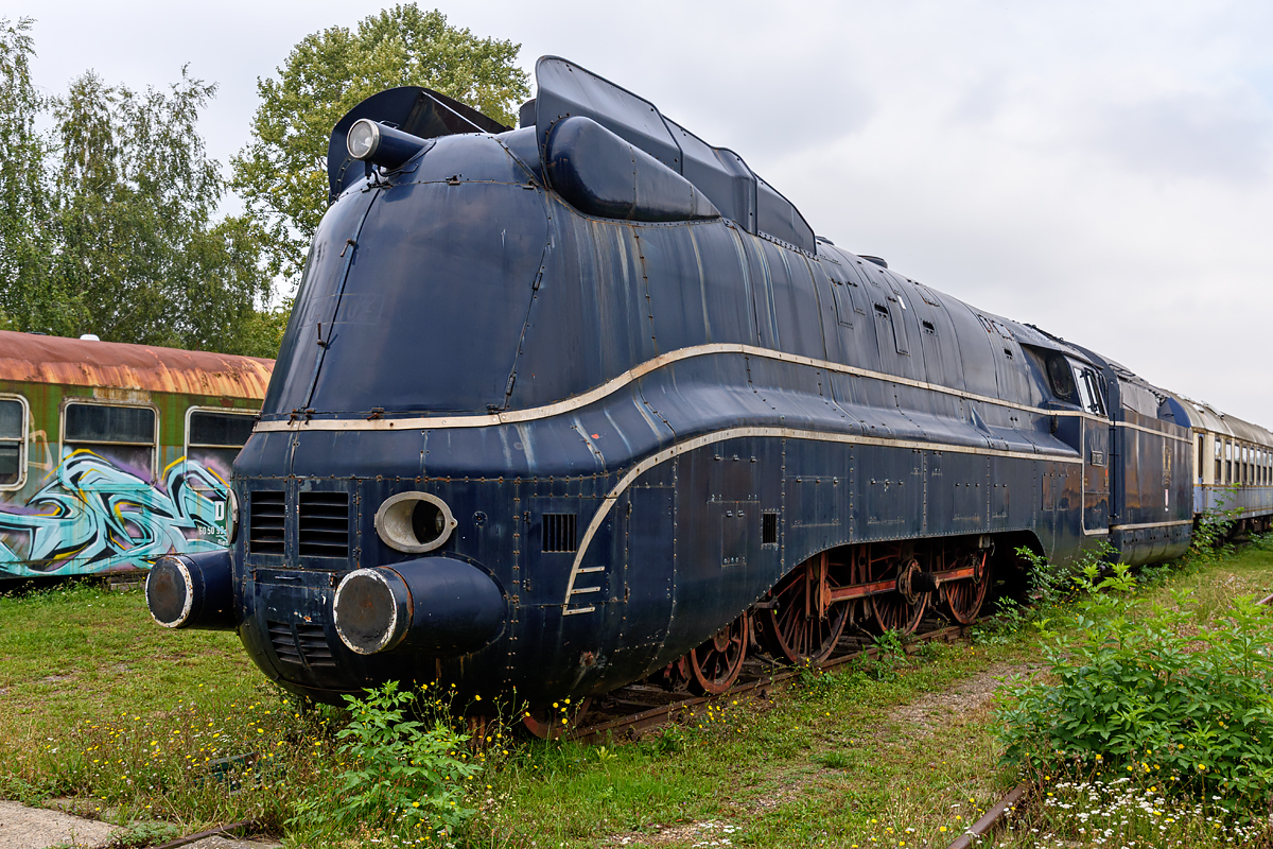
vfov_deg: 43.6
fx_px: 1061
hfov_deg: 61.9
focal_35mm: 30
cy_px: 424
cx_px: 636
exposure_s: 1/320
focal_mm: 20
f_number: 8
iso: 200
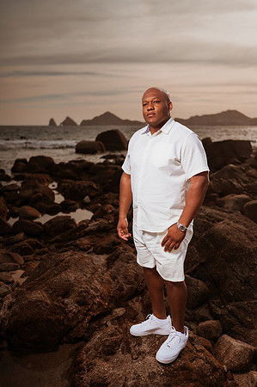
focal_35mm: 35
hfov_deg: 37.8
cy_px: 194
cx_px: 128
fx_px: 376
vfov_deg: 54.5
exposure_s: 1/8000
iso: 80
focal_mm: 35
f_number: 1.8
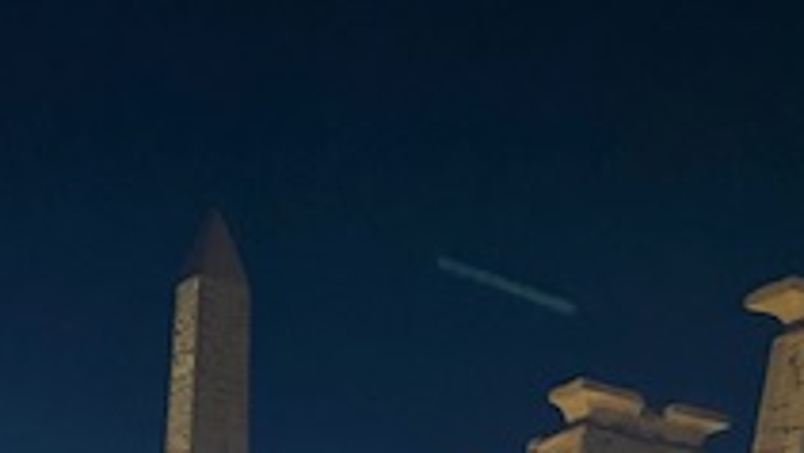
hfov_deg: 23.5
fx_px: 1835
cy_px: 975
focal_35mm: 86
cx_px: 834
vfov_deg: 12.1
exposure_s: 1/50
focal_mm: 4.25
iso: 320
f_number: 1.8
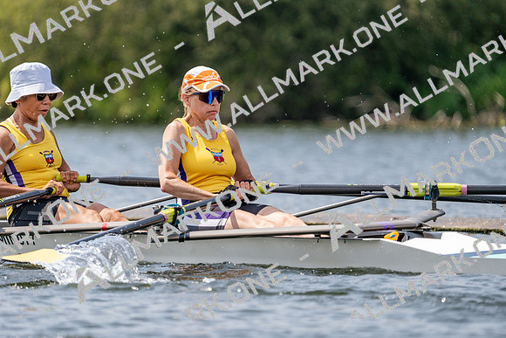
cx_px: 253
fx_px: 7029
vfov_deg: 2.8
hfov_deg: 4.1
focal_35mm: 500
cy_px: 169
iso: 250
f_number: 6.3
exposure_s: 1/1600
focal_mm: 500
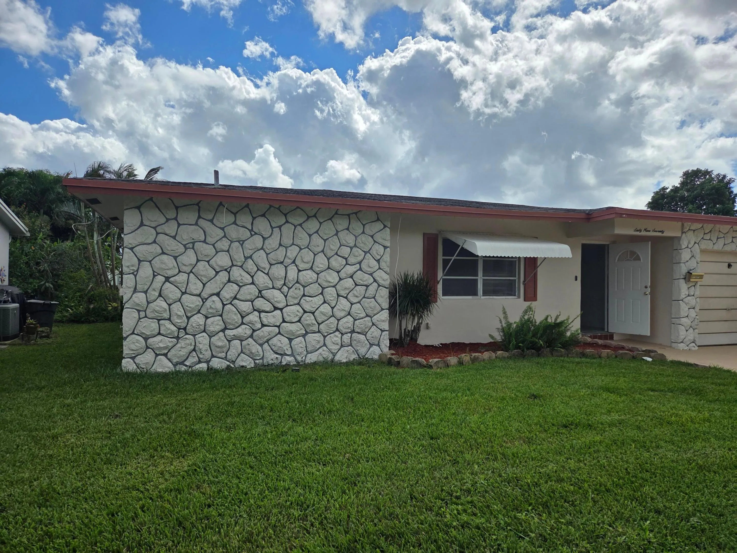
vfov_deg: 58.9
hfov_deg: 73.9
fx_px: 490
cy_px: 276
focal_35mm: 23
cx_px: 368
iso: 64
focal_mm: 5.4
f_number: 1.8
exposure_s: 1/7891
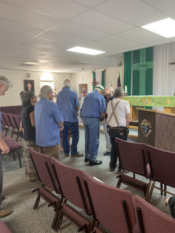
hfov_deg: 53.1
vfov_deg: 67.3
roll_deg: +0.9
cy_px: 116
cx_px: 88
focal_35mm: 26
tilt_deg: -7.2
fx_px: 175
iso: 160
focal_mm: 4.25
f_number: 1.8
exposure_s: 1/60
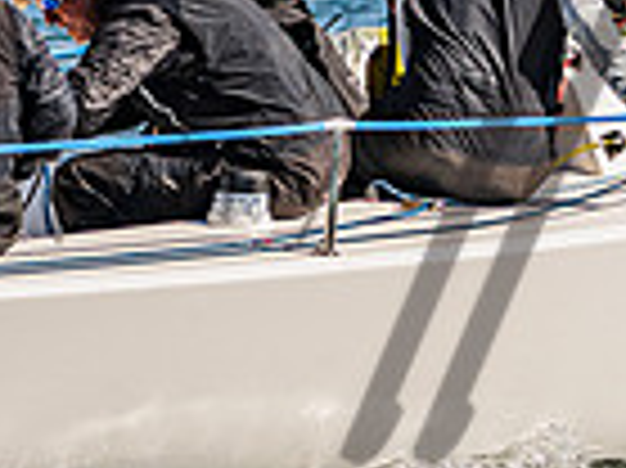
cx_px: 83
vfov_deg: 2.0
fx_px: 13678
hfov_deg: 2.6
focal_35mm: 757
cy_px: -137
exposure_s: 1/3200
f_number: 5.6
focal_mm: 160
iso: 320
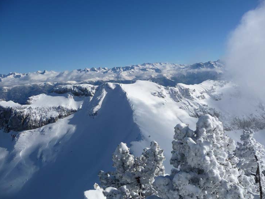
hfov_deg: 61.6
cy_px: 102
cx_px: 134
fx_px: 222
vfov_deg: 48.3
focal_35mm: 29
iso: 100
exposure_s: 1/500
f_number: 8
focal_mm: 4.7
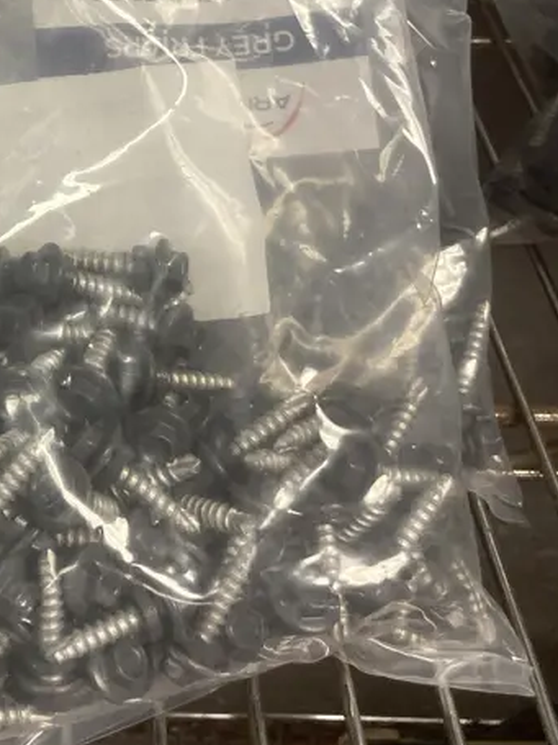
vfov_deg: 29.8
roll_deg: +0.0
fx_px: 1355
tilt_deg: -38.0
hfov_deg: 22.0
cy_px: 115
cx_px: -61
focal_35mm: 63
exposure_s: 1/50
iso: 125
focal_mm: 3.99
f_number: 1.8
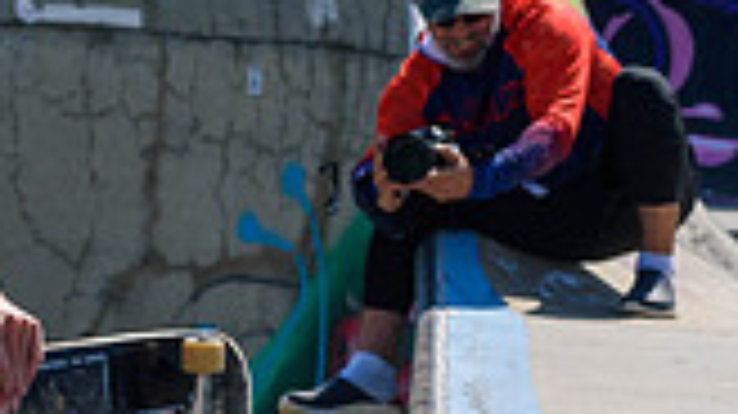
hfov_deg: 5.5
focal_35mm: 390
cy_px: 416
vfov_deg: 3.1
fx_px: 7627
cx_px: -324
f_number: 7.1
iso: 200
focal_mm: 70
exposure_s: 1/1000
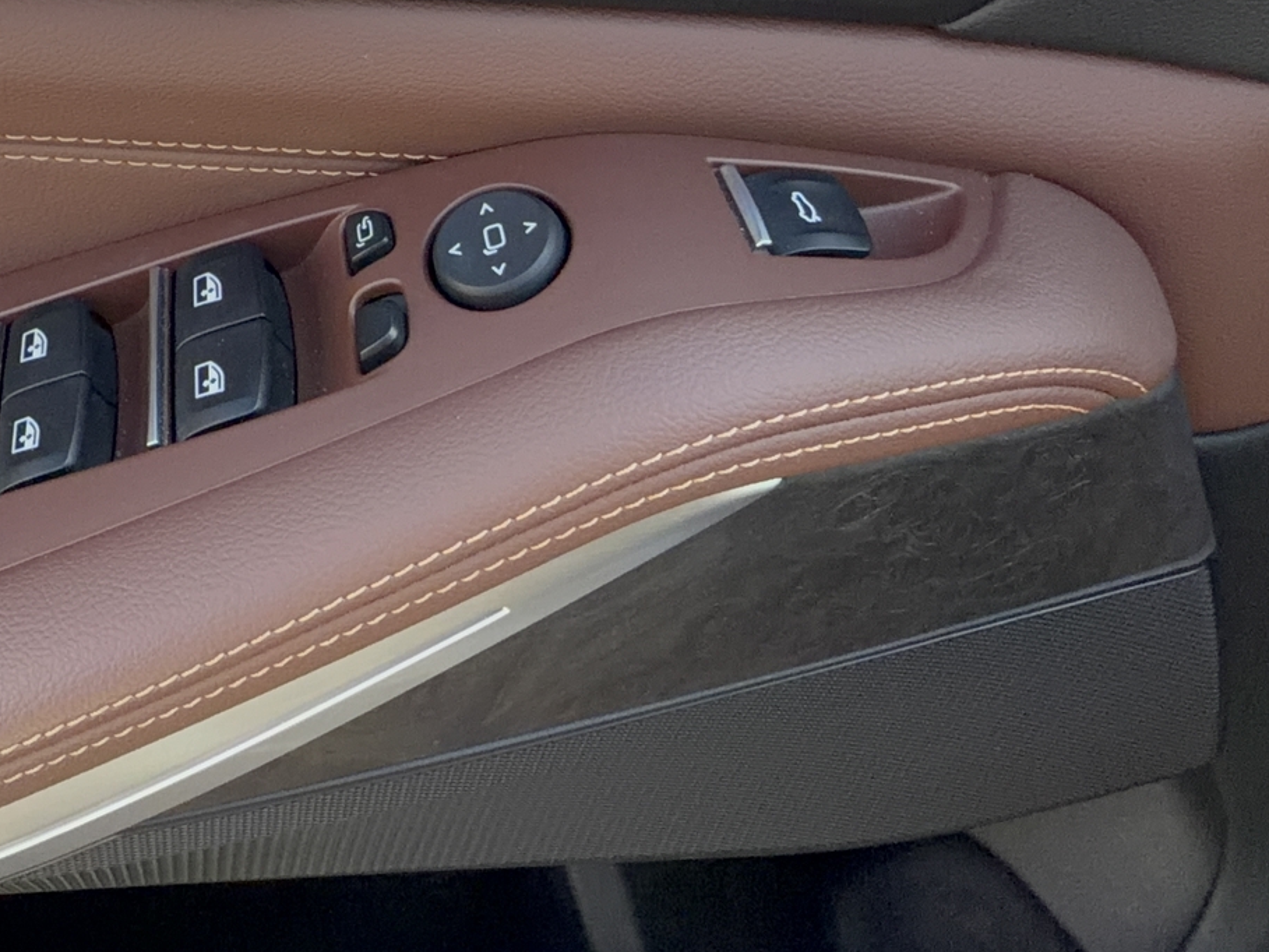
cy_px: 4
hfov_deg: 46.4
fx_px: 1393
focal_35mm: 38
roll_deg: +3.1
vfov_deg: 34.4
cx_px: 255
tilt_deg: -35.0
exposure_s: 1/101
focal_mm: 2.22
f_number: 2.2
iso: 64
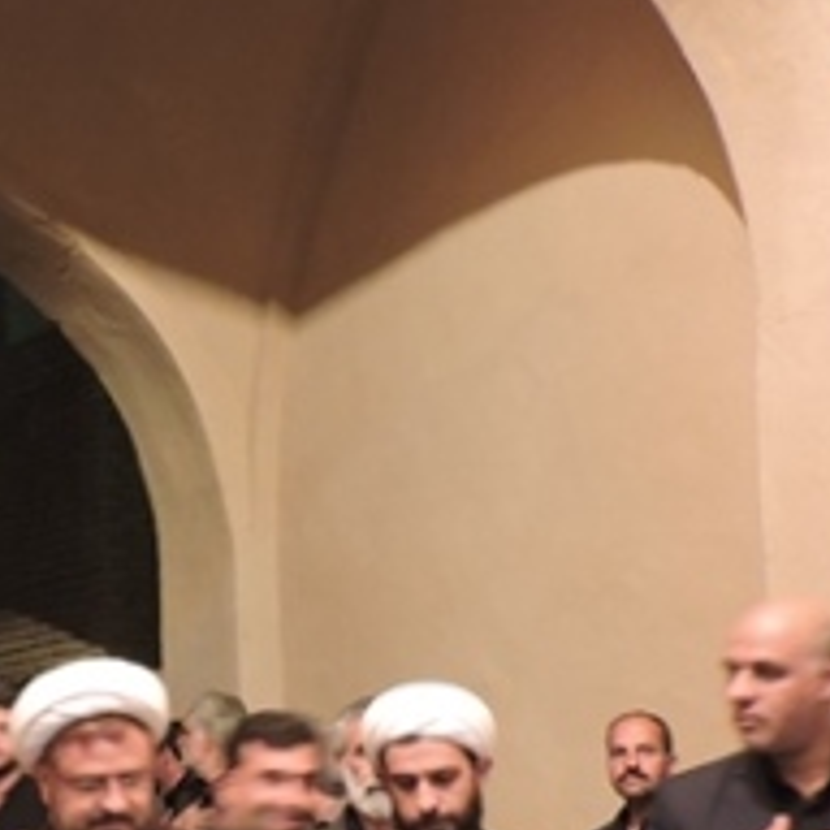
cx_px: 48
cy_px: 644
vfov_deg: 18.9
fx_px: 2469
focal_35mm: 91
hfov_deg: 18.7
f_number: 3.2
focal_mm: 5.9
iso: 640
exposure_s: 1/13
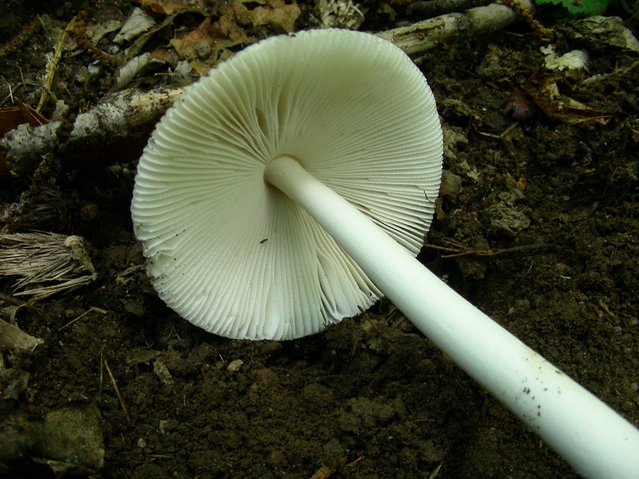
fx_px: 701
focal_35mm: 38
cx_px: 320
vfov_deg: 37.7
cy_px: 240
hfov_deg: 49.0
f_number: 3.5
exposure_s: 1/40.1
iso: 200
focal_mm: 6.3
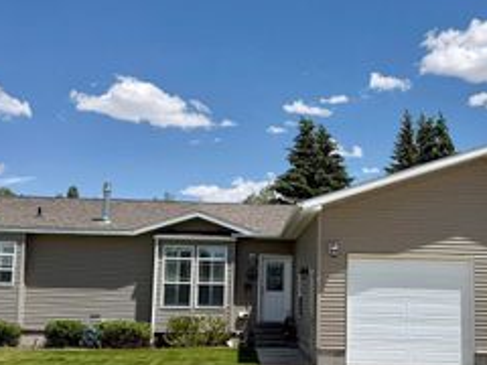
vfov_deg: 29.1
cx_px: 284
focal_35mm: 50
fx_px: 703
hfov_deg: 38.1
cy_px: 212
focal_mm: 6.76
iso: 80
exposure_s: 1/10309
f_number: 1.78
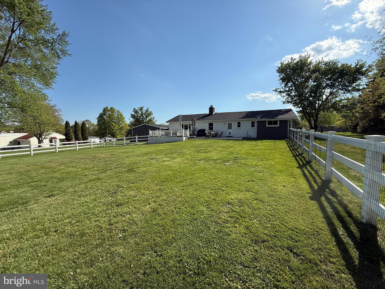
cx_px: 192
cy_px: 144
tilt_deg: -3.5
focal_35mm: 14
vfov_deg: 85.7
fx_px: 156
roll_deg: +0.5
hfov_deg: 102.1
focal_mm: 2.22
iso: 50
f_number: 2.2
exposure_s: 1/2506
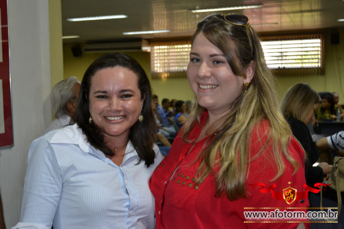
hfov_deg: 41.1
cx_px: 172
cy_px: 114
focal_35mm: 48
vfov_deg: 28.1
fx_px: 458
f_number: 4.8
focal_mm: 32
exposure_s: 1/60
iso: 1000
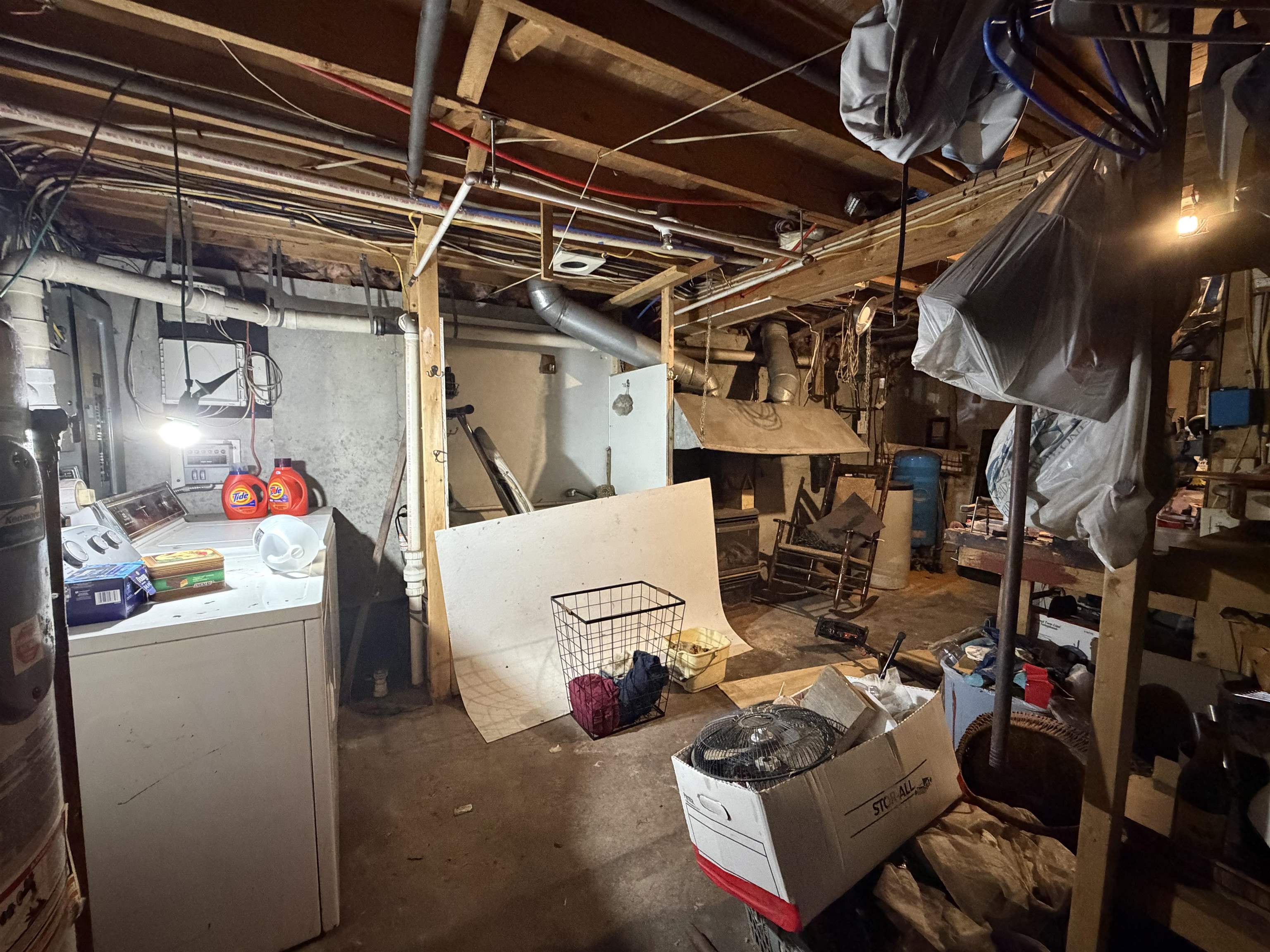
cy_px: 476
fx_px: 514
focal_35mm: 14
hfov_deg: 102.1
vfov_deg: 85.7
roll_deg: +0.0
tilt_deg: -5.2
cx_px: 635
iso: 1000
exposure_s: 1/40
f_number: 2.2
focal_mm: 2.22
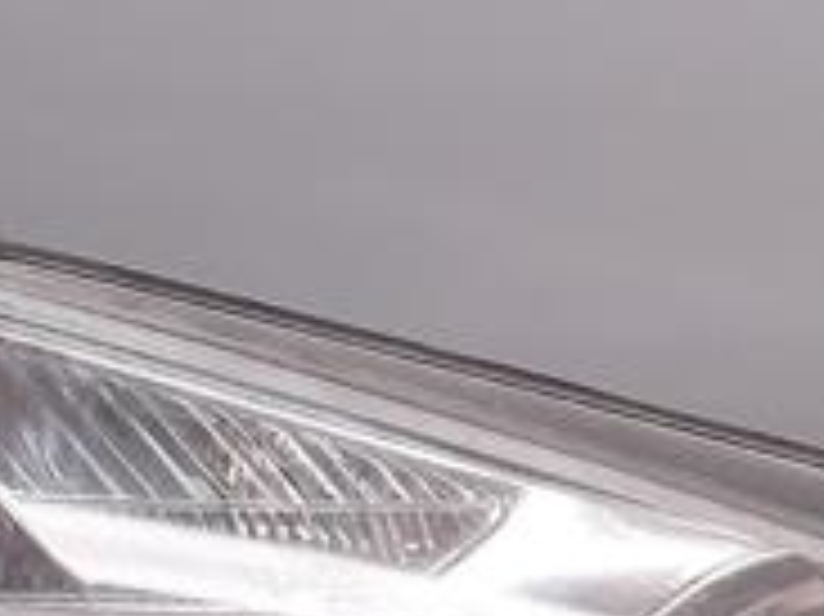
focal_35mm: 98
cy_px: 719
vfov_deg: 14.6
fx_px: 2331
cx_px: 675
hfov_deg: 19.8
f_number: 1.9
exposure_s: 1/198
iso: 100
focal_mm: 2.91
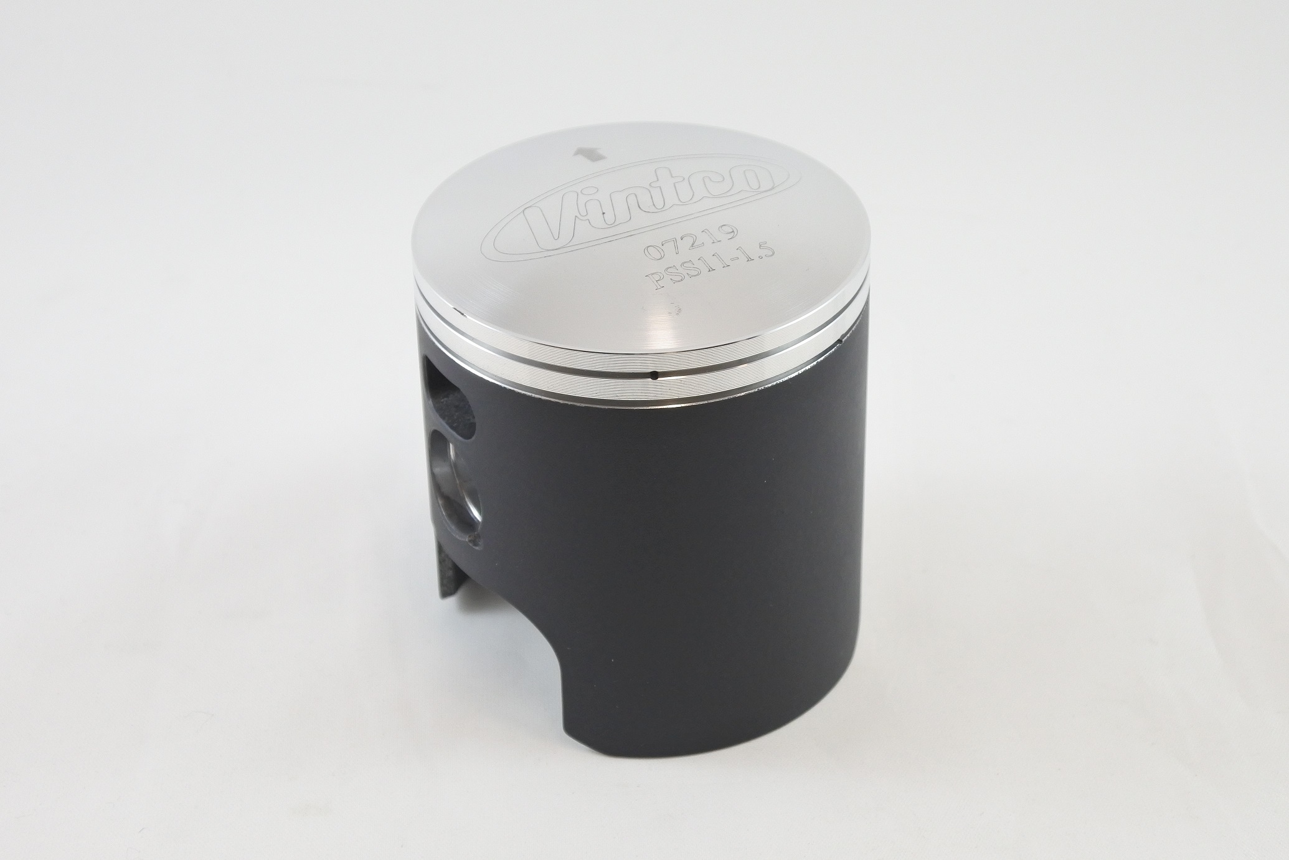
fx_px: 1969
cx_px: 644
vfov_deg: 24.6
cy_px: 430
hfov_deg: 36.2
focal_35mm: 55
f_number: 4.8
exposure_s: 1/125
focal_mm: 20.6
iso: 500
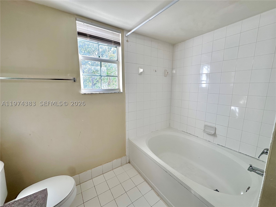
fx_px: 112
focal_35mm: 14
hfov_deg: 102.1
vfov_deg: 85.7
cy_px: 104
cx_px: 138
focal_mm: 2.22
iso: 50
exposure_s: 1/120
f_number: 2.2
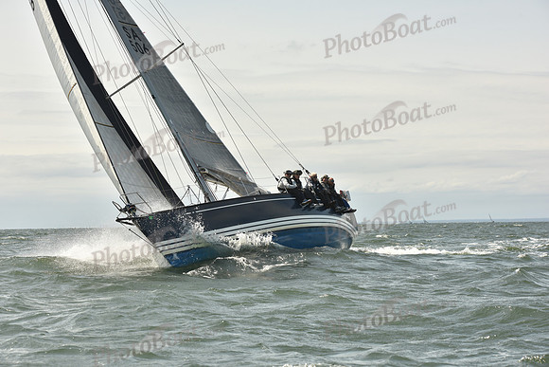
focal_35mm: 98
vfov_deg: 14.0
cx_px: 274
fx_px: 1495
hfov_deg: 20.8
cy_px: 184
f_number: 9
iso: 250
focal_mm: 98
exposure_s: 1/800
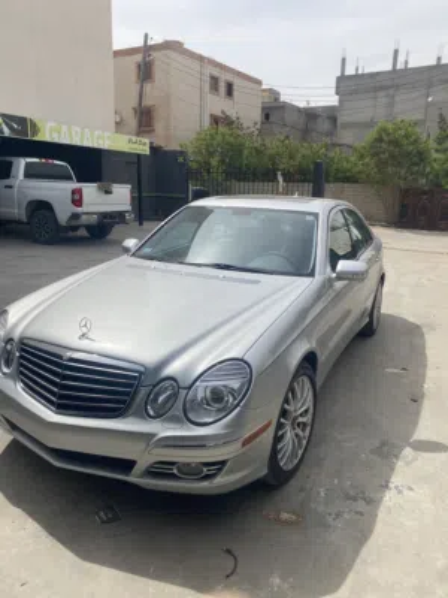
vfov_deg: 67.3
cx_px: 224
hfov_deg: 53.1
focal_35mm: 26
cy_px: 299
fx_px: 449
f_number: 1.8
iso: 32
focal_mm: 4.25
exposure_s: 1/4608
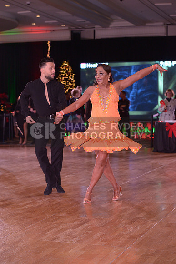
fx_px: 586
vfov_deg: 25.4
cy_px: 132
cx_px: 88
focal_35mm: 80
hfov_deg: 17.1
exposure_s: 1/200
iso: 1250
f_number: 5
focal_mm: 80
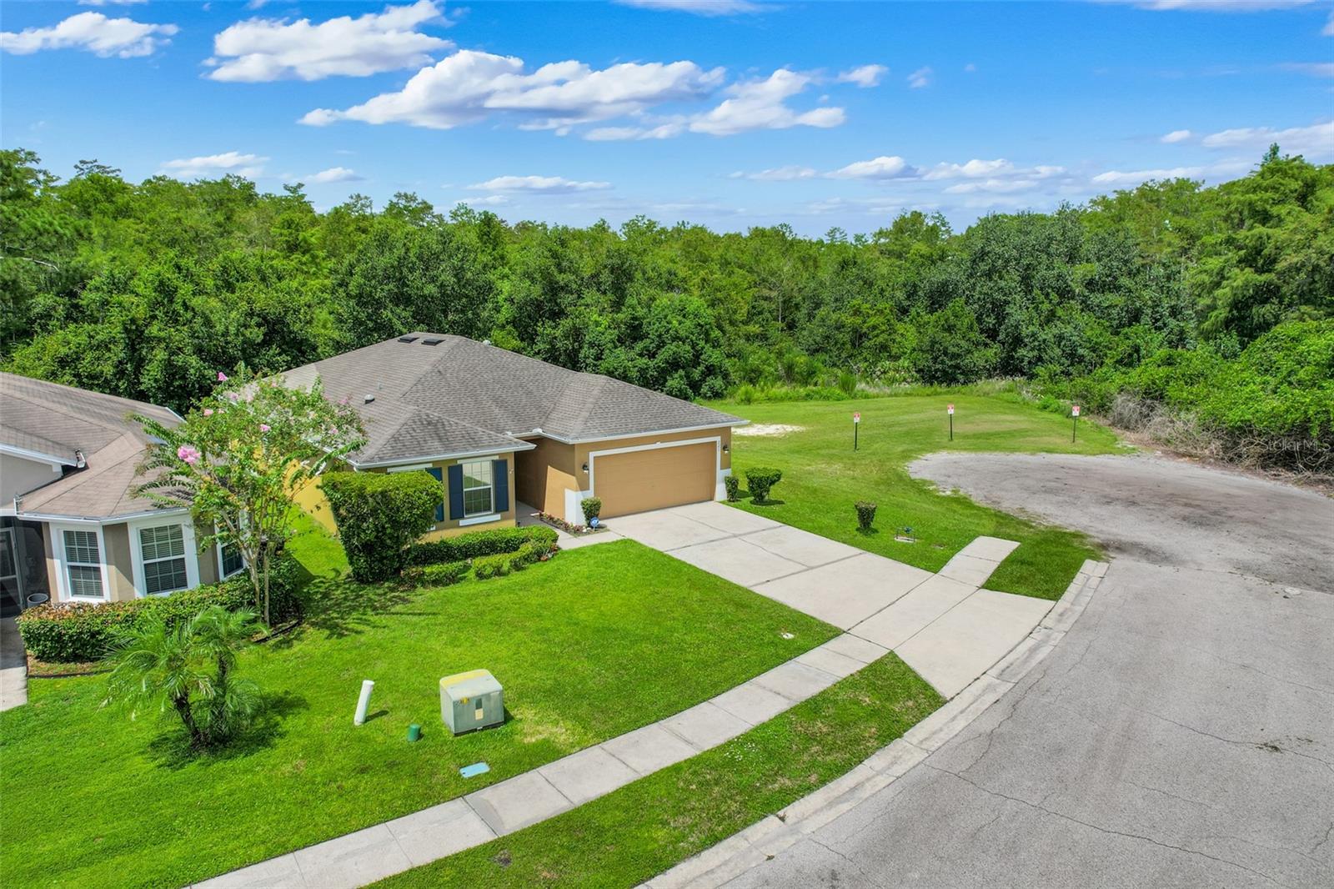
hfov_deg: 78.6
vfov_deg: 57.2
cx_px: 667
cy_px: 444
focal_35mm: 22
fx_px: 815
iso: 100
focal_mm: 8.38
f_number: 2.8
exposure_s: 1/500
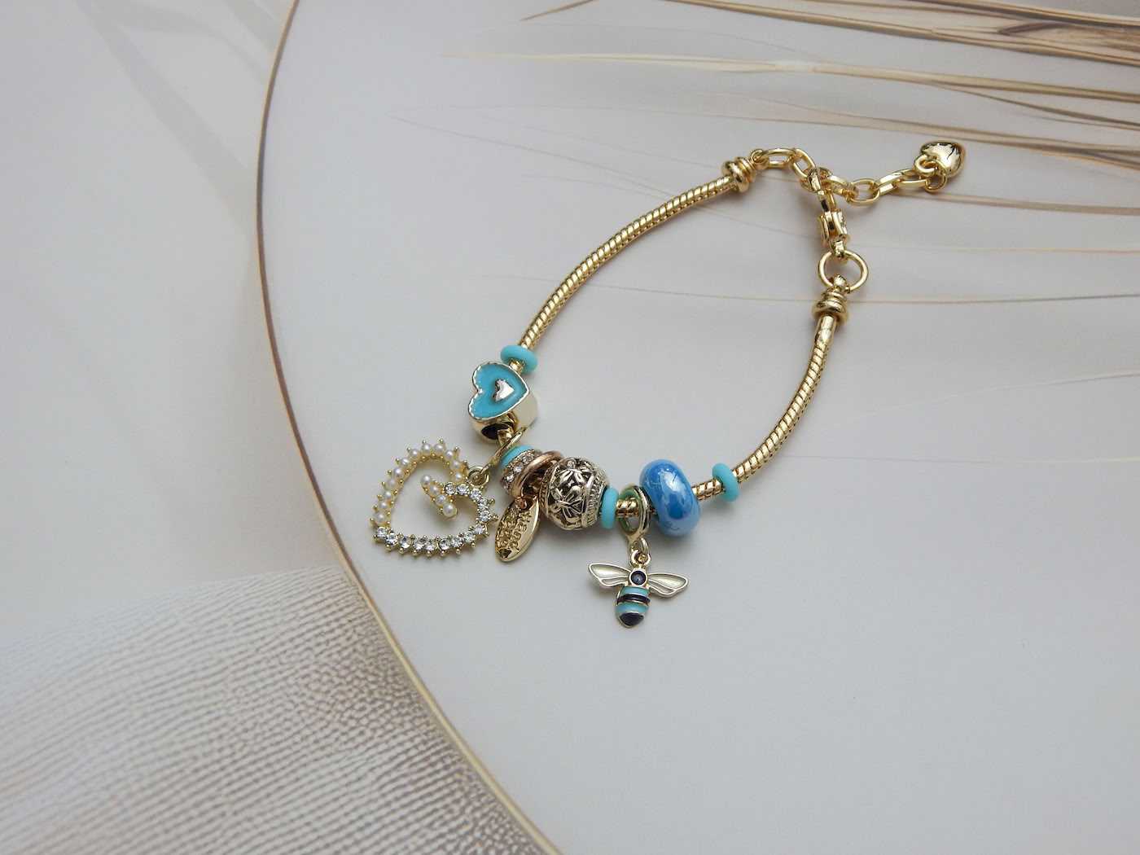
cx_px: 570
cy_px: 428
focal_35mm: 54
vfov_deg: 27.0
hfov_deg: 35.5
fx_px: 1778
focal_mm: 9.7
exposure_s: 1/30
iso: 220
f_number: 3.8
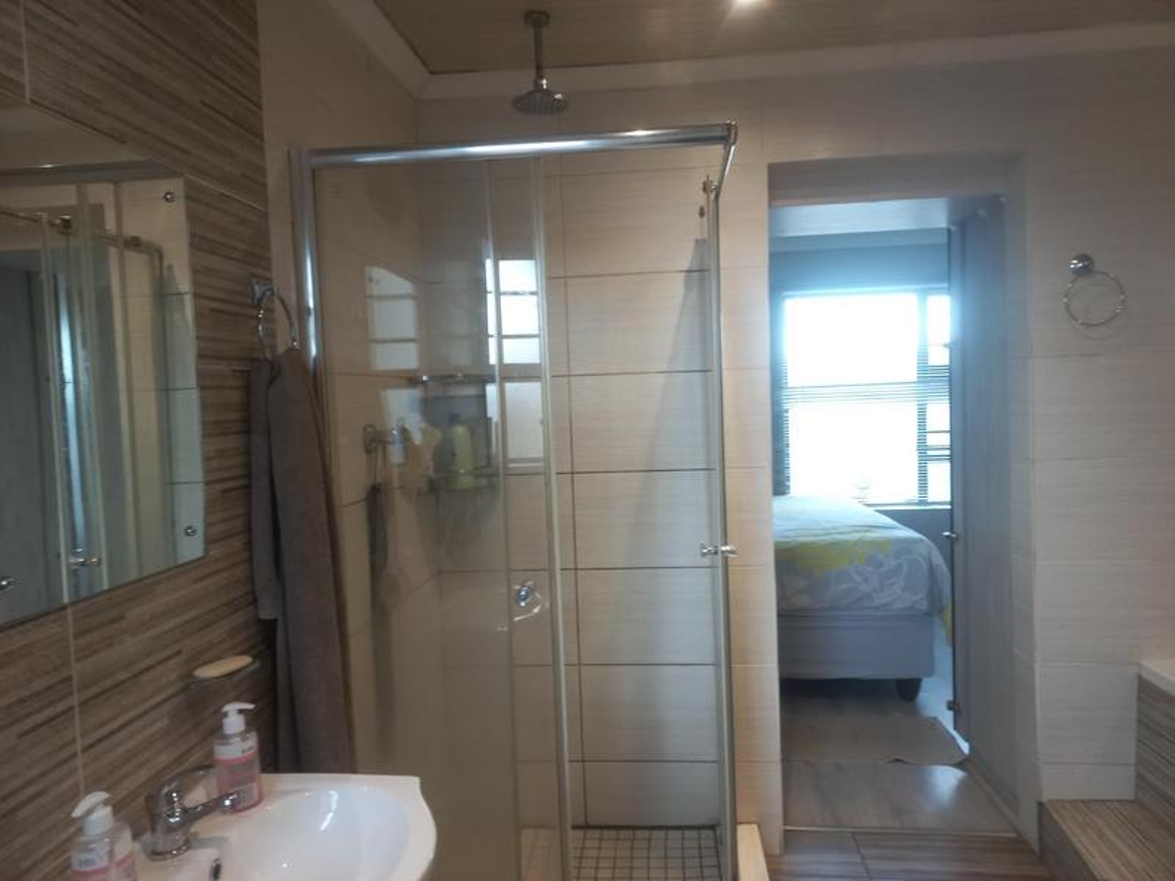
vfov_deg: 54.9
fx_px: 849
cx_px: 588
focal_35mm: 25
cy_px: 440
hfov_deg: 69.4
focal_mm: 4.6
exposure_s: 1/50
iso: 160
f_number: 1.8
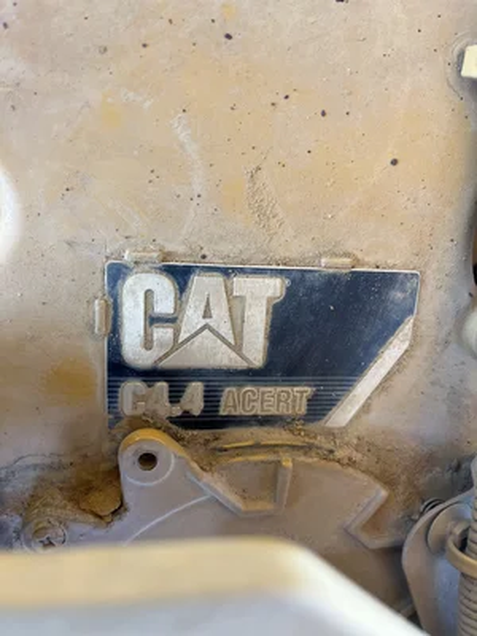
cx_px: 238
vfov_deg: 67.3
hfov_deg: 53.1
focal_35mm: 26
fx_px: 478
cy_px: 318
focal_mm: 5.1
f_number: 1.6
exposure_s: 1/100
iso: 125
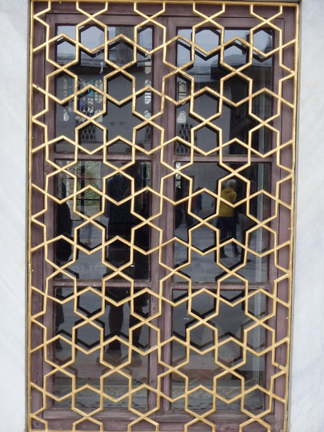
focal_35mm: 52
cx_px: 162
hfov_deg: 28.0
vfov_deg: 36.8
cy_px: 216
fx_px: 649
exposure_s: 1/80
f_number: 5
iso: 200
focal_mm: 9.4
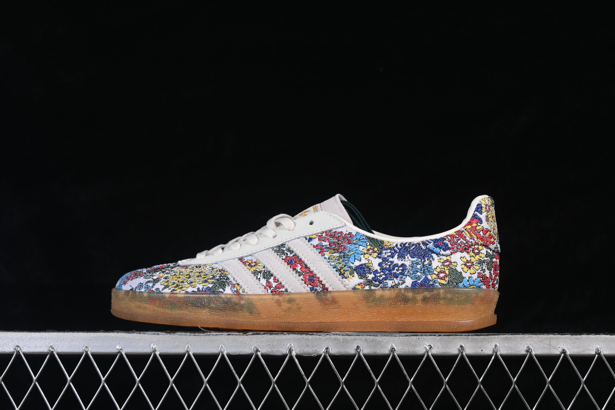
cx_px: 308
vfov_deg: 18.2
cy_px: 205
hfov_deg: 27.0
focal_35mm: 75
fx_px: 1281
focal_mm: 50
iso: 160
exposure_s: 1/80
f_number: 8
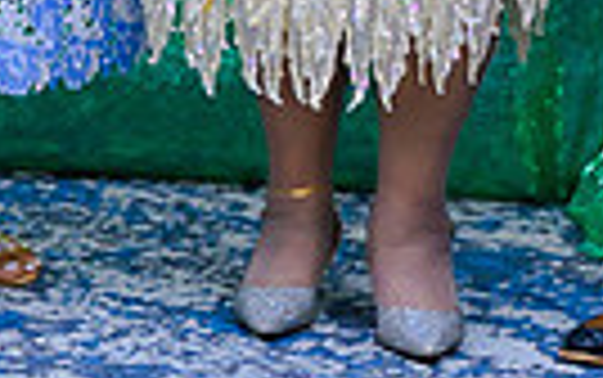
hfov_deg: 5.8
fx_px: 5905
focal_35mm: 359
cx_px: 410
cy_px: -621
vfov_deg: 3.6
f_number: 2.8
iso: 320
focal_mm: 70
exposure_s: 1/100
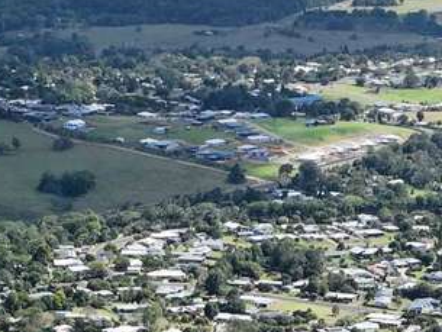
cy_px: 633
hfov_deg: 13.1
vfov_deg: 9.3
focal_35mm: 151
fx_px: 1929
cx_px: 190
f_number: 2.8
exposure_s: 1/1600
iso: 140
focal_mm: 12.29
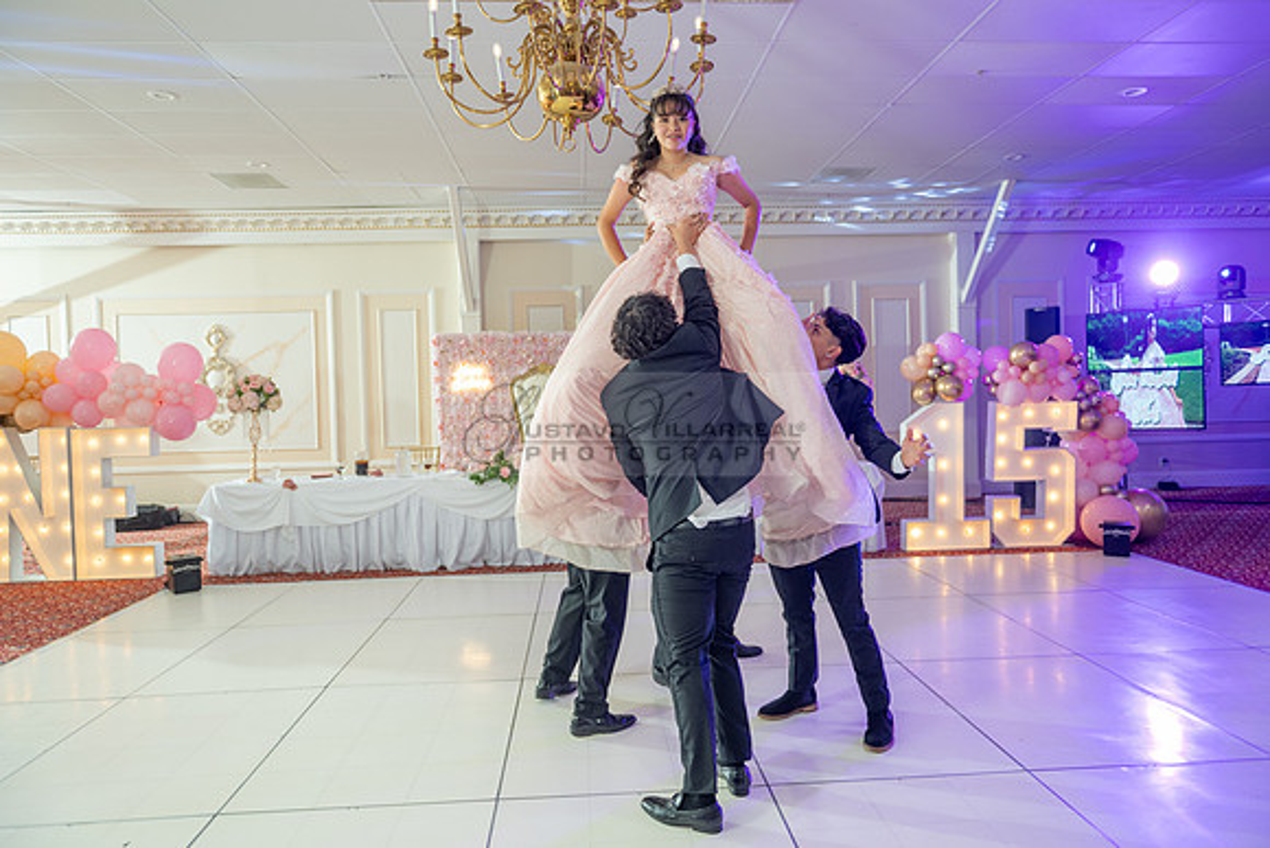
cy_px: 424
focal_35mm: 24
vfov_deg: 53.2
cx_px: 635
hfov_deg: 73.7
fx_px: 847
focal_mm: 24
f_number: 2.8
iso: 400
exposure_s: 1/100
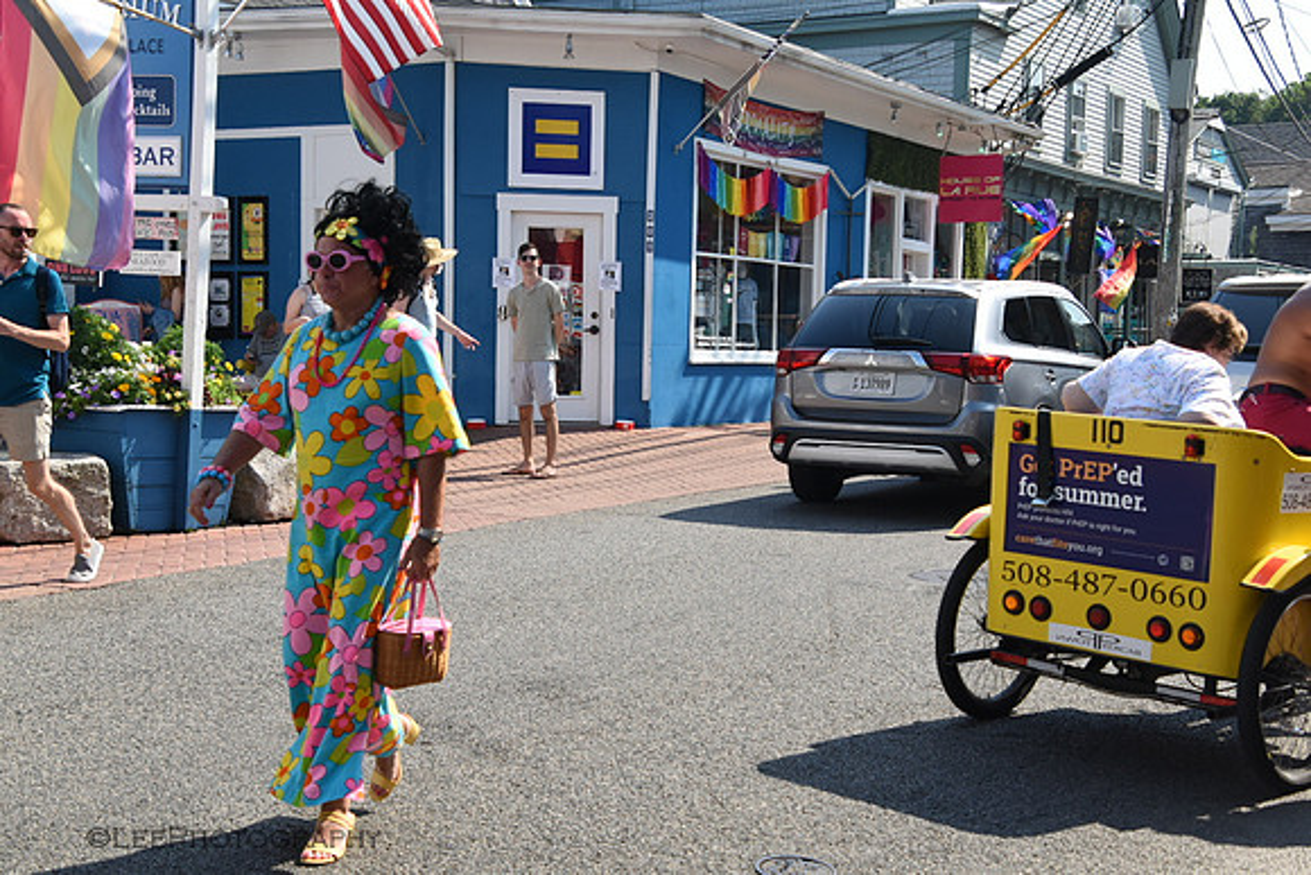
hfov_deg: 37.8
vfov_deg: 25.8
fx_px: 1912
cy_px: 438
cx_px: 656
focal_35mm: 52
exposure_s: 1/750
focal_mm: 35
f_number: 5.6
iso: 640
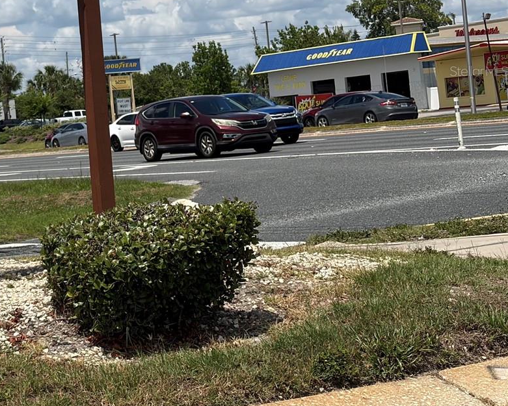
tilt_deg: +2.8
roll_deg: +5.8
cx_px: -9
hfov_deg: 18.0
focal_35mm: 104
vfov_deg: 14.7
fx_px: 1564
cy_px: 71
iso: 40
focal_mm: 5.96
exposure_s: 1/6369
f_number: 1.6
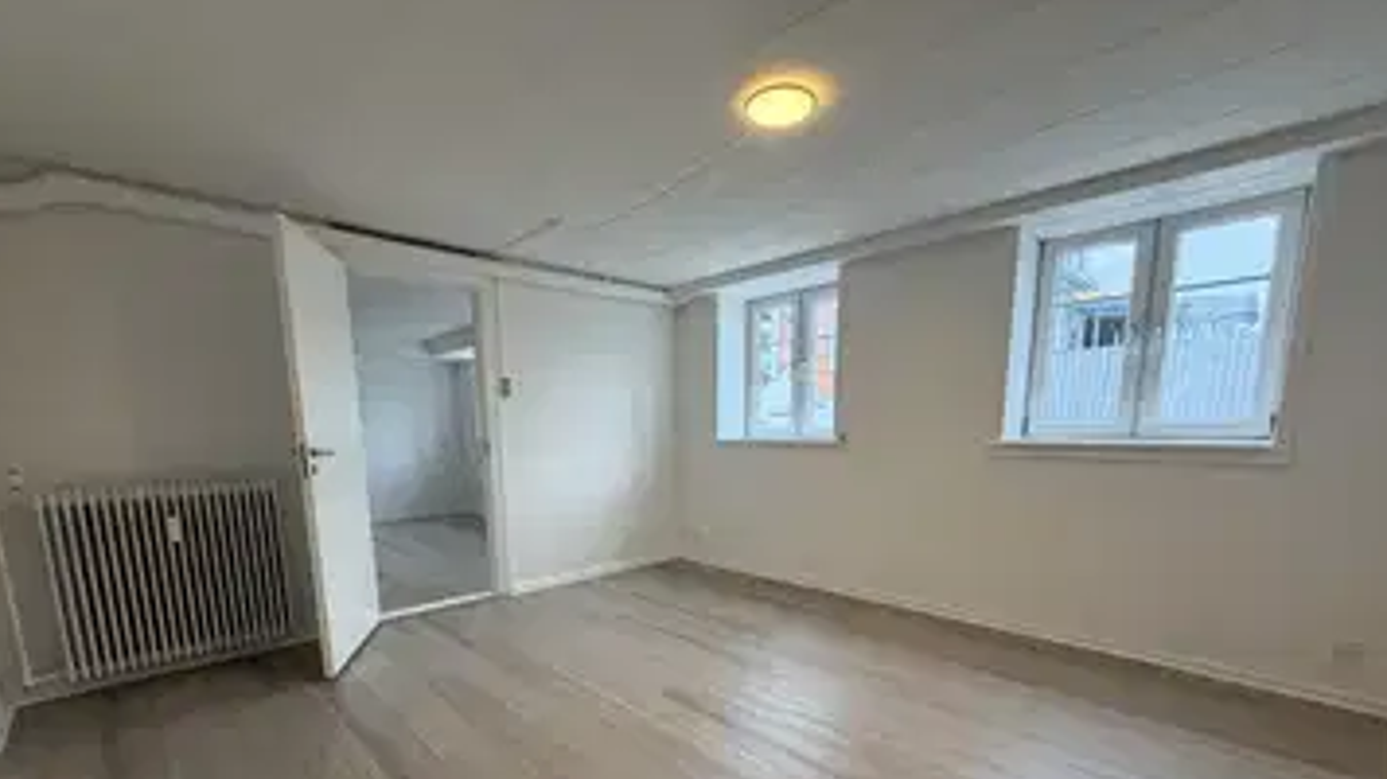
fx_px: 588
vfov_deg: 65.1
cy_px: 526
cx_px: 672
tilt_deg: -10.9
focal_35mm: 16
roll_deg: +0.1
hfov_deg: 99.4
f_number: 2.2
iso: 250
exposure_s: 1/100
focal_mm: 2.22
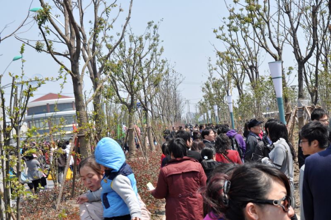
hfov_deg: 33.4
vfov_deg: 22.6
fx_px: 551
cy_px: 110
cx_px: 166
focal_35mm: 60
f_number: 11
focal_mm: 40
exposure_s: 1/180
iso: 200
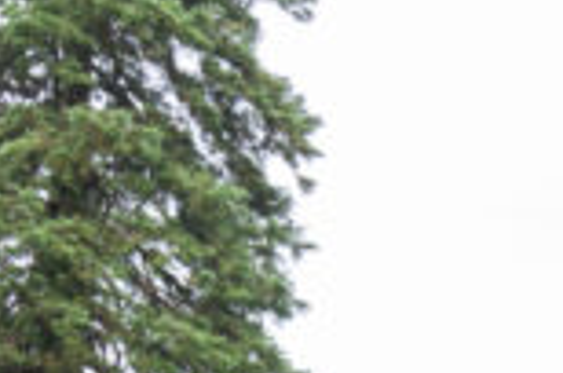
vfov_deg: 8.0
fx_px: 2216
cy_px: 1194
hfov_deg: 12.0
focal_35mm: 142
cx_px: 1301
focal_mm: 21
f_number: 8
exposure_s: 1/100
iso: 200
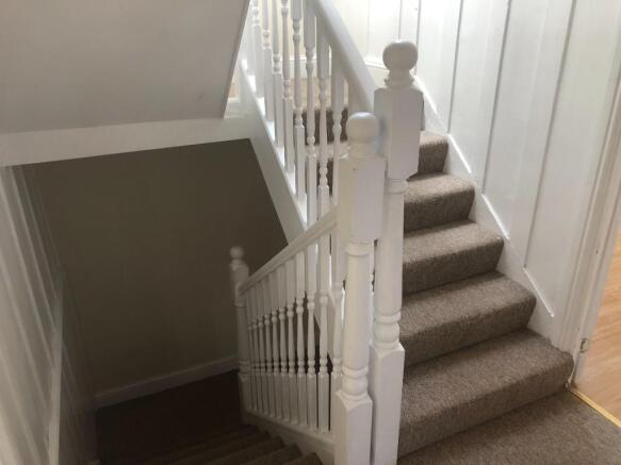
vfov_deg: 49.7
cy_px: 232
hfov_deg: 63.5
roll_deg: +1.8
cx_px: 310
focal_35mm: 28
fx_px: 502
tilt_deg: -24.0
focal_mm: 4
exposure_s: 1/33
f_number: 1.8
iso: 32
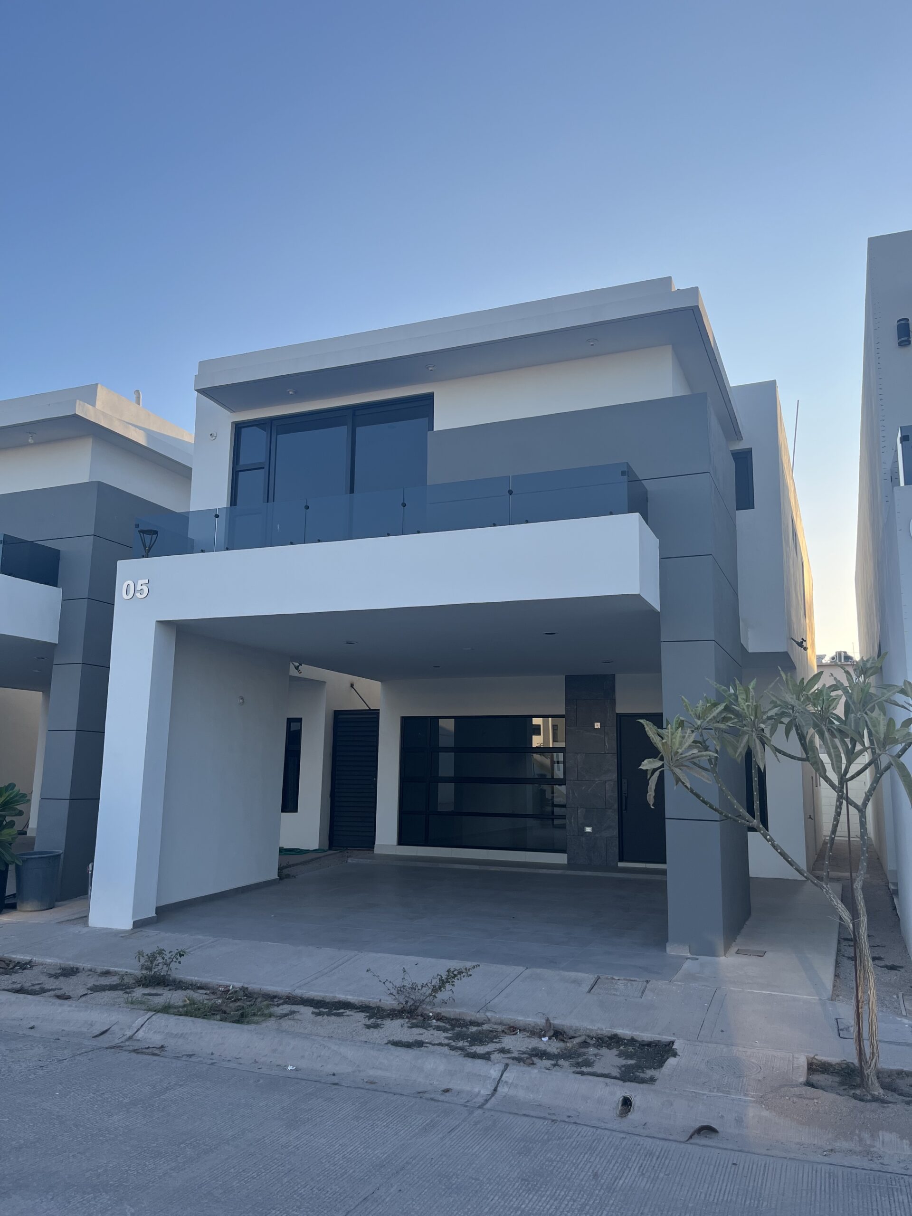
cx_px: 456
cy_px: 608
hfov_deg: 53.1
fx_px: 913
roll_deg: -0.4
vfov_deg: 67.3
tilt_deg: +10.8
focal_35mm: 26
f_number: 1.6
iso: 50
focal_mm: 5.1
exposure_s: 1/1046
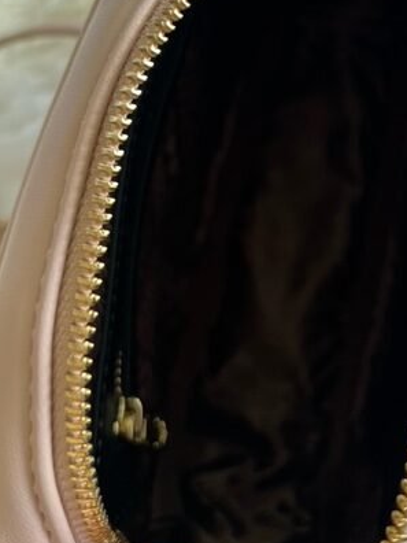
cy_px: 114
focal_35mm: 42
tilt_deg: -66.3
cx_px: 306
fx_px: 658
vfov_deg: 42.9
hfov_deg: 33.7
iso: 200
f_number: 1.5
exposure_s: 1/60
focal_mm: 5.7
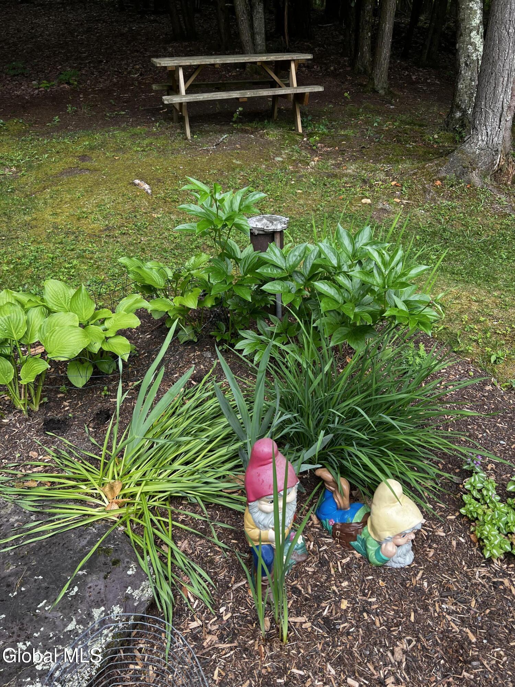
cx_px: 258
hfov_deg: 53.1
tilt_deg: -27.2
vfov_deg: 67.3
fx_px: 516
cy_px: 344
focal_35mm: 26
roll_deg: +1.6
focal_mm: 5.7
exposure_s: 1/129
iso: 32
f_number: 1.5
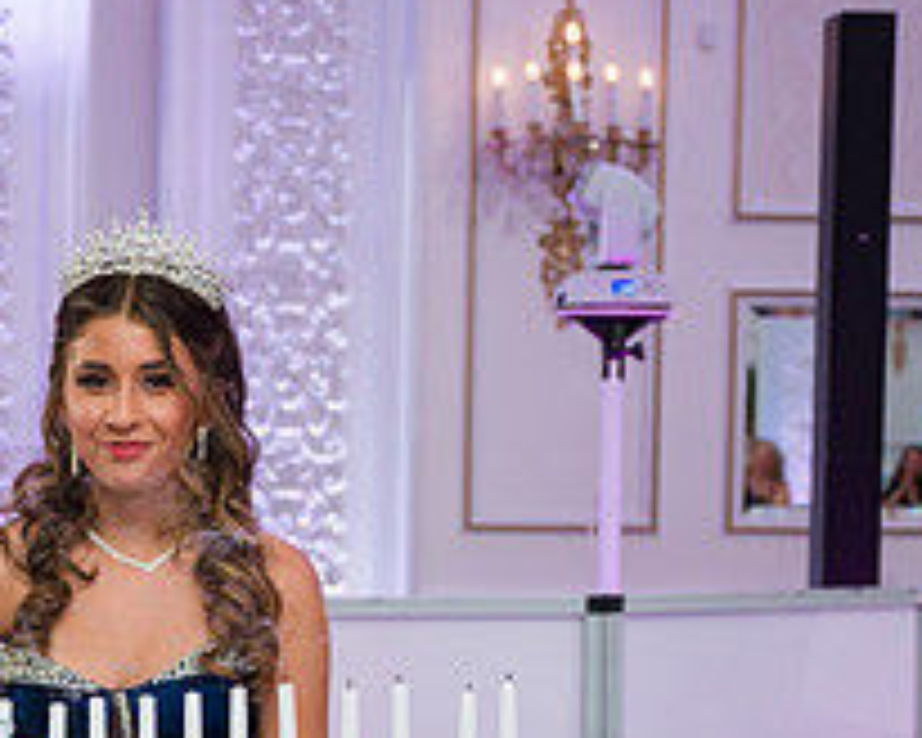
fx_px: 2729
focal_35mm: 100
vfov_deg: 15.3
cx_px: 139
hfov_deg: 18.9
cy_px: 588
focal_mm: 36
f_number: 2.8
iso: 1000
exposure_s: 1/200
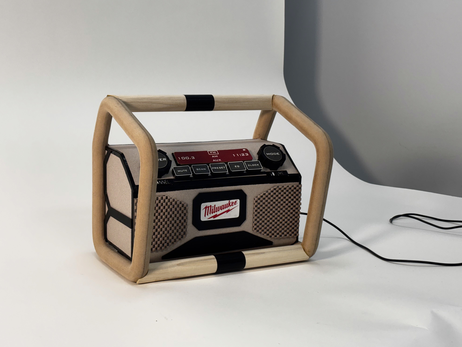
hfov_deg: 36.2
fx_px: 707
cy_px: 171
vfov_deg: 27.5
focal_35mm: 53
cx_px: 230
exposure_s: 1/120
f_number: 1.6
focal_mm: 5.96
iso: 40
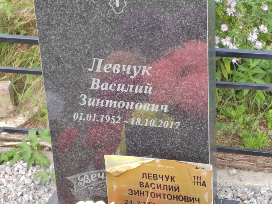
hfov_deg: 20.4
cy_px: 102
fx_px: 754
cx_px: 136
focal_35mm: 96
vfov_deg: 15.4
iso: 100
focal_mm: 5.52
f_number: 1.9
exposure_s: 1/160
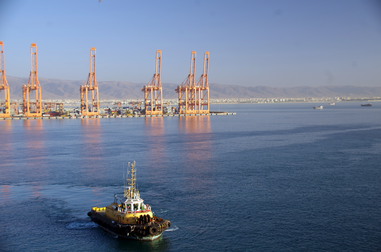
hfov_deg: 40.4
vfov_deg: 27.4
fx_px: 518
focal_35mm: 49
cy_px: 126
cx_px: 190
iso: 100
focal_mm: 33
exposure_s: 1/100
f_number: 5
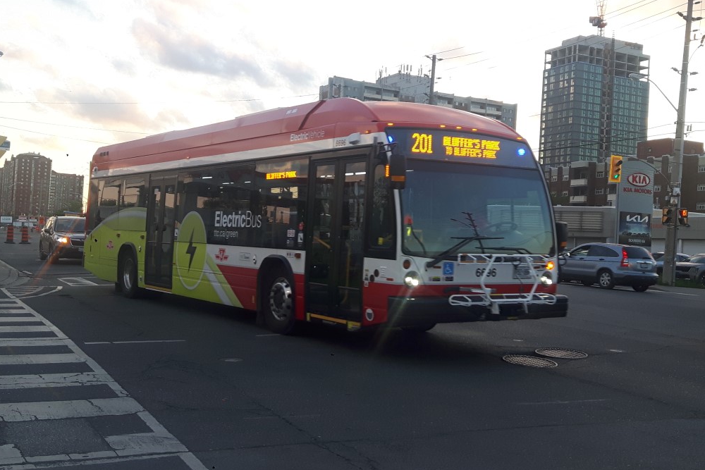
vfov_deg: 40.0
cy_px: 219
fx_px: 646
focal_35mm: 33
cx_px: 357
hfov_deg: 57.2
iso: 40
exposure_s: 1/138
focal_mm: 3.7
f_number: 1.9
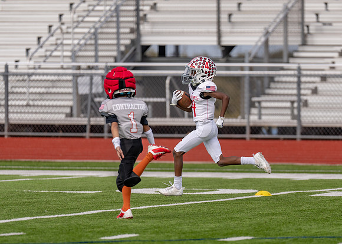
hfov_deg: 5.7
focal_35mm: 352
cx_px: 226
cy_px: 144
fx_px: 3419
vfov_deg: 4.1
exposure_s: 1/4000
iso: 160
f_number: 2.8
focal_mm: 200
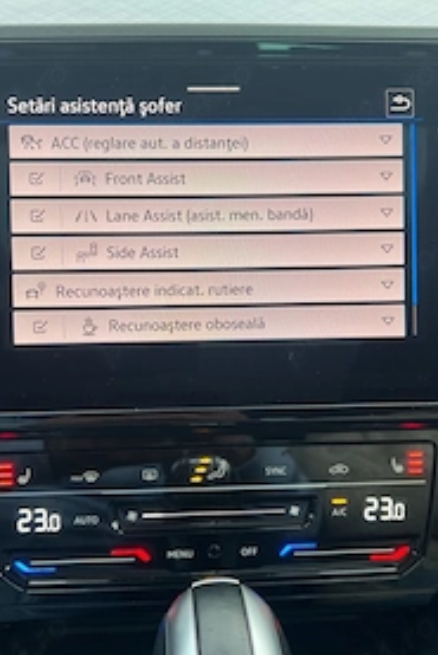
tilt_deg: -27.7
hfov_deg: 34.2
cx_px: 223
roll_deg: -1.6
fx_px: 711
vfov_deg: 49.5
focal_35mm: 39
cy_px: 333
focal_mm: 5.7
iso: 64
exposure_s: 1/104
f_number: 1.5
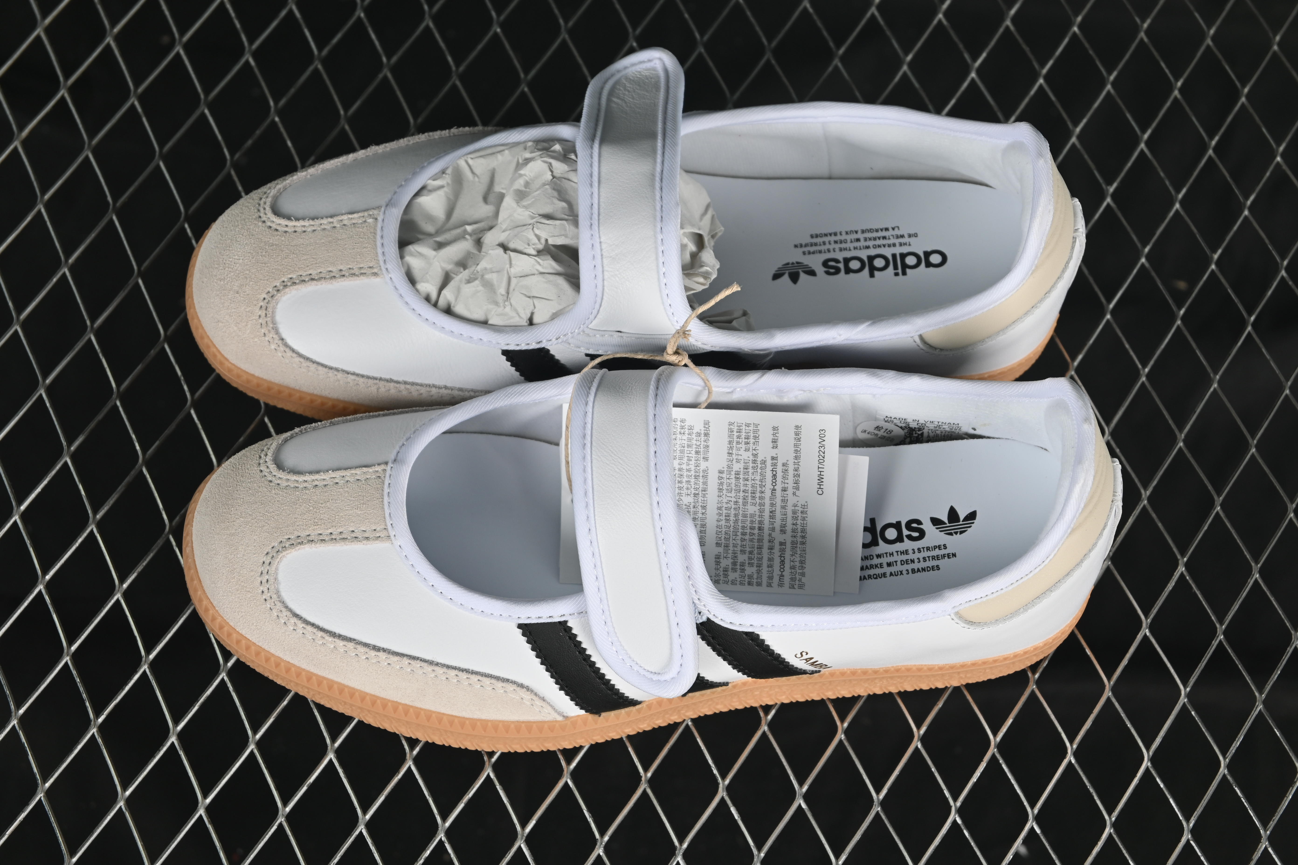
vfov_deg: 18.2
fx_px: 2704
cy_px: 432
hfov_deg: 27.0
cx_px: 649
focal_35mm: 75
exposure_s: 1/80
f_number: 7.1
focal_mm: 50
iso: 125
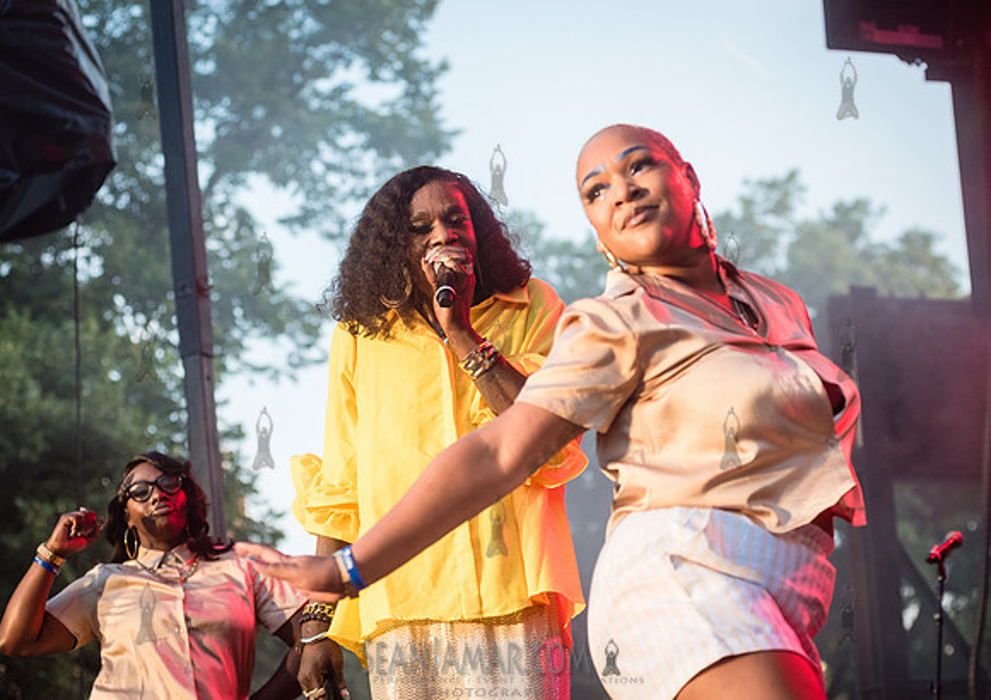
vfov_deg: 16.0
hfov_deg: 22.5
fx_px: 2494
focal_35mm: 89
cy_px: 326
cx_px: 508
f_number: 4
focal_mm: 80
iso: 2000
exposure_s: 1/500
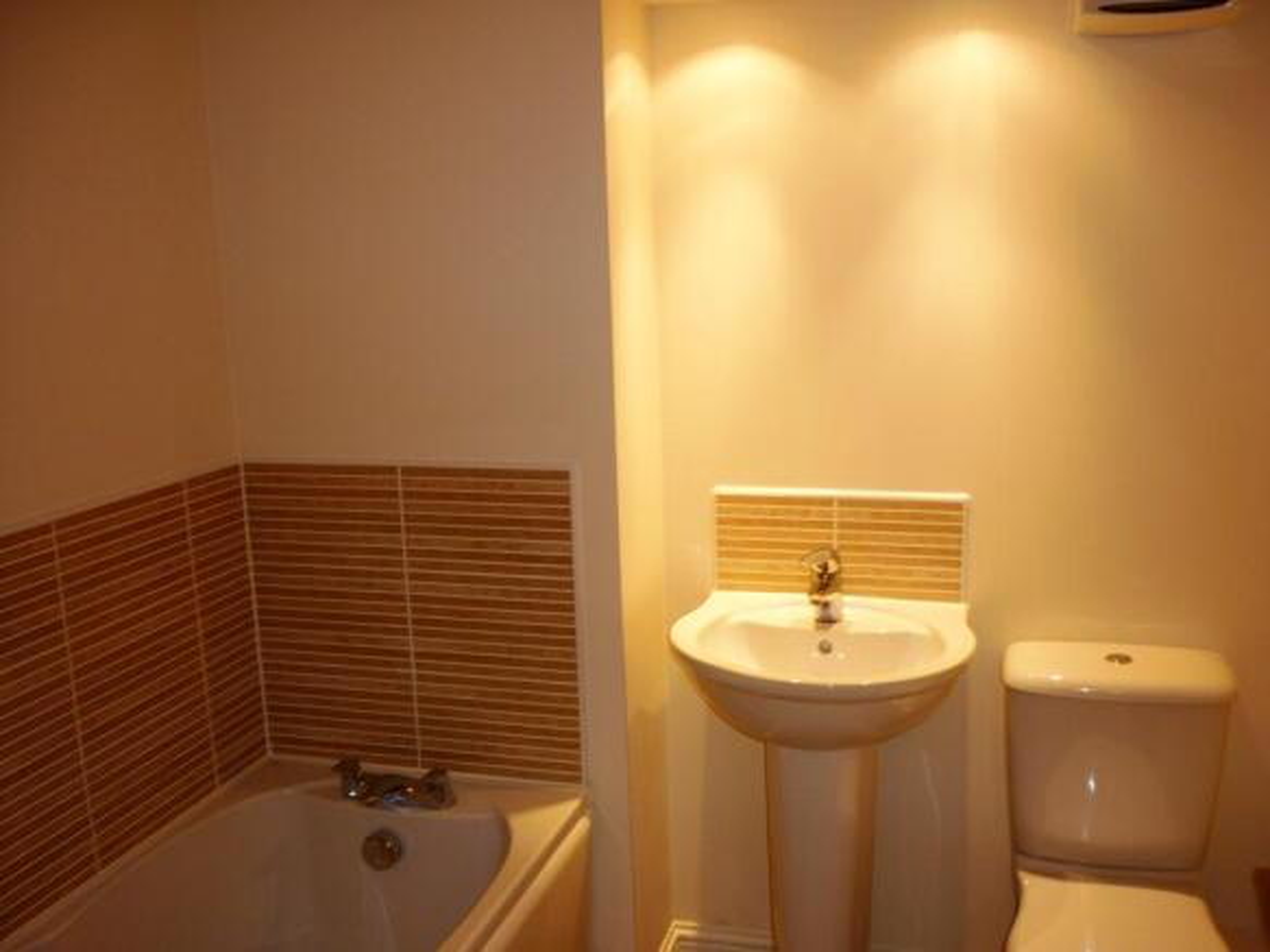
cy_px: 476
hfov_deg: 55.4
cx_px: 635
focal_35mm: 33
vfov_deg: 42.9
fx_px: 1210
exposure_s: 1/30
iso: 100
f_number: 2.8
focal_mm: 5.5
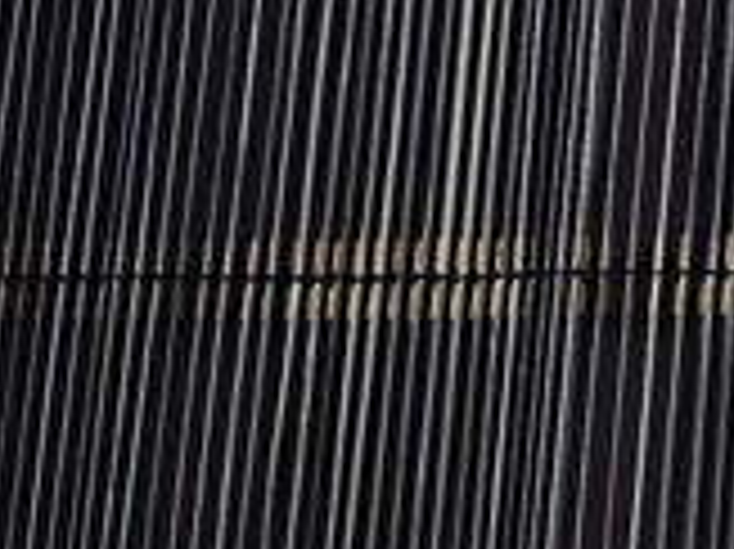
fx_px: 3835
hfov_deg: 10.0
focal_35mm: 181
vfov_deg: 8.2
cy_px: 104
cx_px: 1563
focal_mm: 5.4
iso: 25
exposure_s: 1/2643
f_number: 1.8
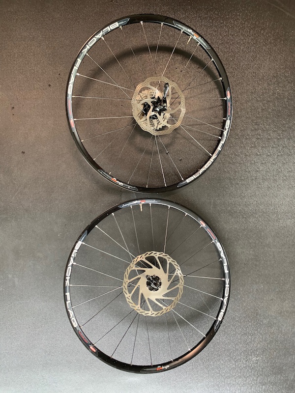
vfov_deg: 67.3
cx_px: 148
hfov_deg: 53.1
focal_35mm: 26
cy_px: 196
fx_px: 295
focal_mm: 4.25
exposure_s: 1/60
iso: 200
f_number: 1.8
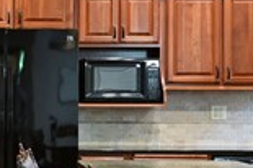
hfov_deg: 17.8
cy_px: 103
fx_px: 786
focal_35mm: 112
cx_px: 2
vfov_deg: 12.2
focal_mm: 16
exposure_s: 1/10
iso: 400
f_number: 5.6
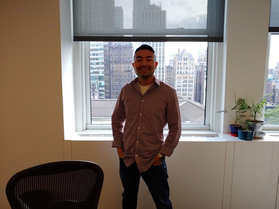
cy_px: 104
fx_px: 201
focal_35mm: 25
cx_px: 140
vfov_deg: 54.9
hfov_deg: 69.4
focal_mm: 4.23
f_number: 1.5
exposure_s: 1/60
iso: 50
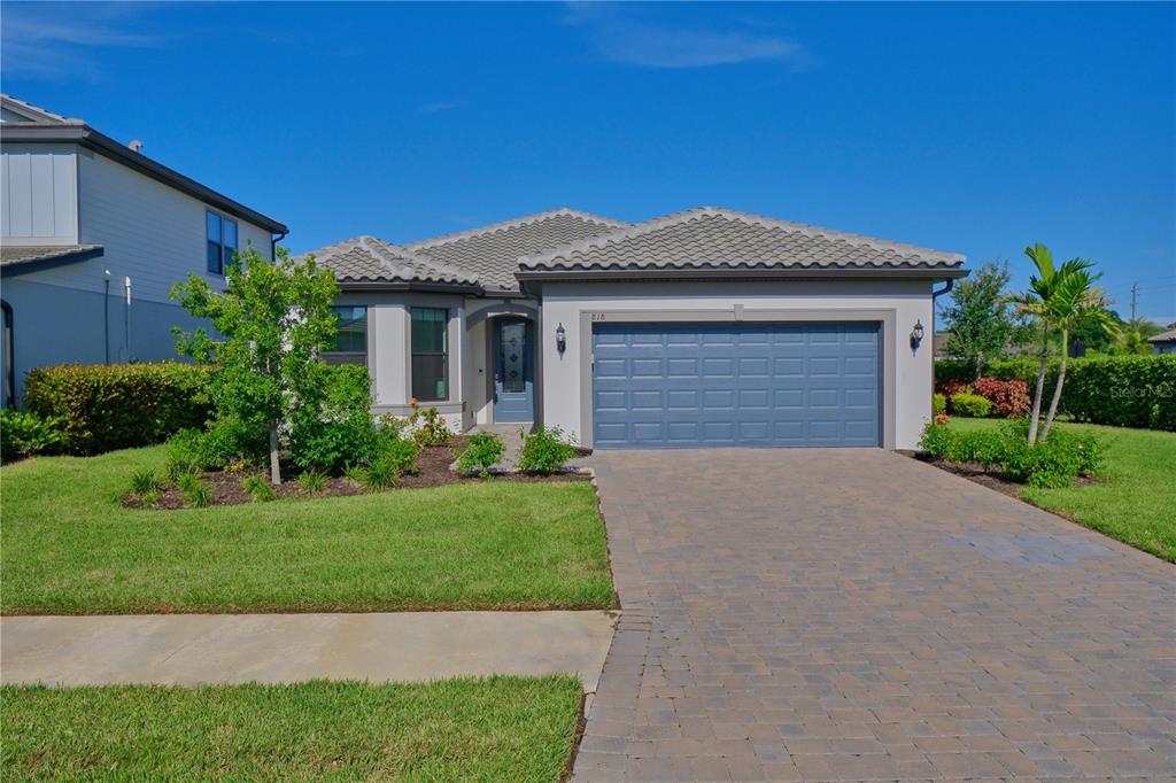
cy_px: 392
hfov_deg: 73.8
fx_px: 784
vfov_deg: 53.1
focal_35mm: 24
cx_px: 588
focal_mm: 16
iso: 640
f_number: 5.6
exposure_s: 1/4000
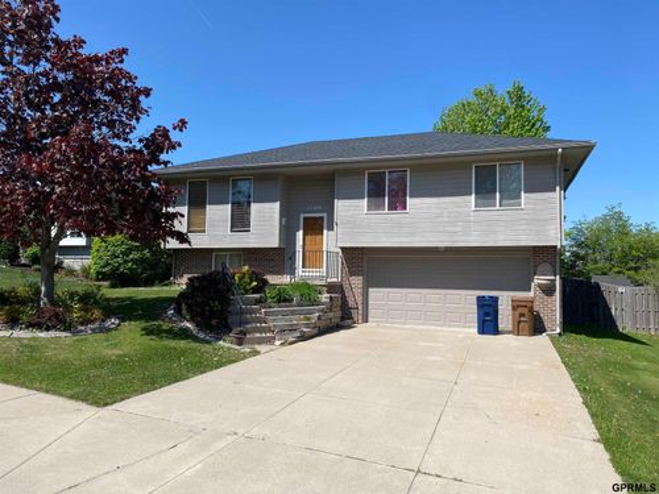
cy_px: 247
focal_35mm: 26
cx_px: 330
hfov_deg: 67.3
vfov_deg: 53.1
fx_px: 495
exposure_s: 1/3040
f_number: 1.8
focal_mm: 4.25
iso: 32
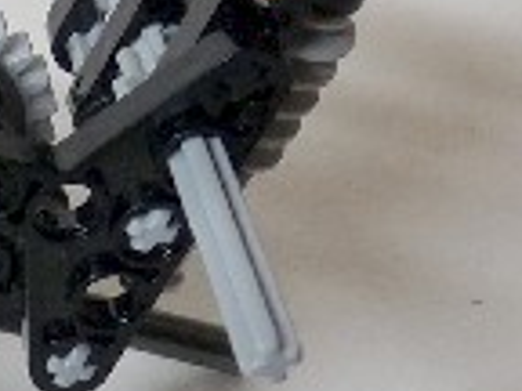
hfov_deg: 12.5
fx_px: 2262
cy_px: 315
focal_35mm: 150
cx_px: -286
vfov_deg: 9.9
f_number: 2.8
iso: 100
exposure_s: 1/15
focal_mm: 4.8
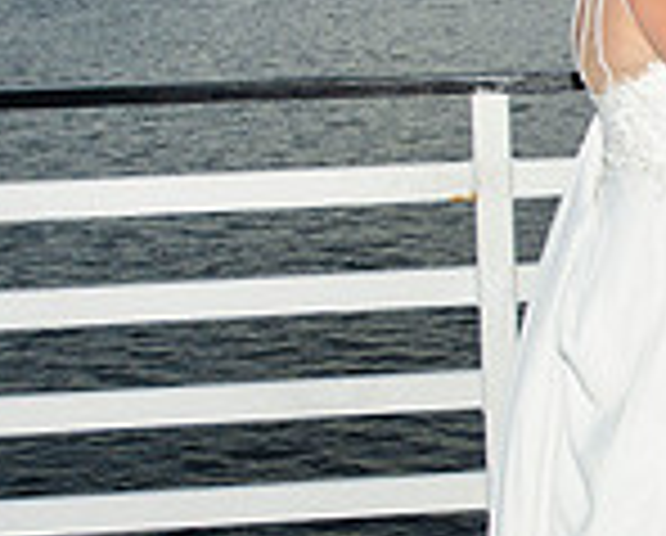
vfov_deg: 15.6
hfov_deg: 17.7
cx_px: 945
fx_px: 1955
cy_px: 207
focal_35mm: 99
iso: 200
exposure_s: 1/100
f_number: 5.6
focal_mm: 18
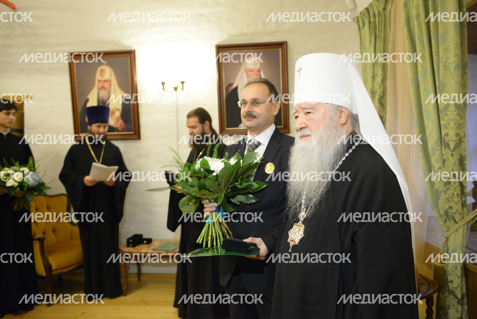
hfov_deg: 65.5
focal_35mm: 28
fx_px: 371
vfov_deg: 46.4
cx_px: 238
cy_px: 160
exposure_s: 1/200
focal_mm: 28
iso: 4000
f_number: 2.8
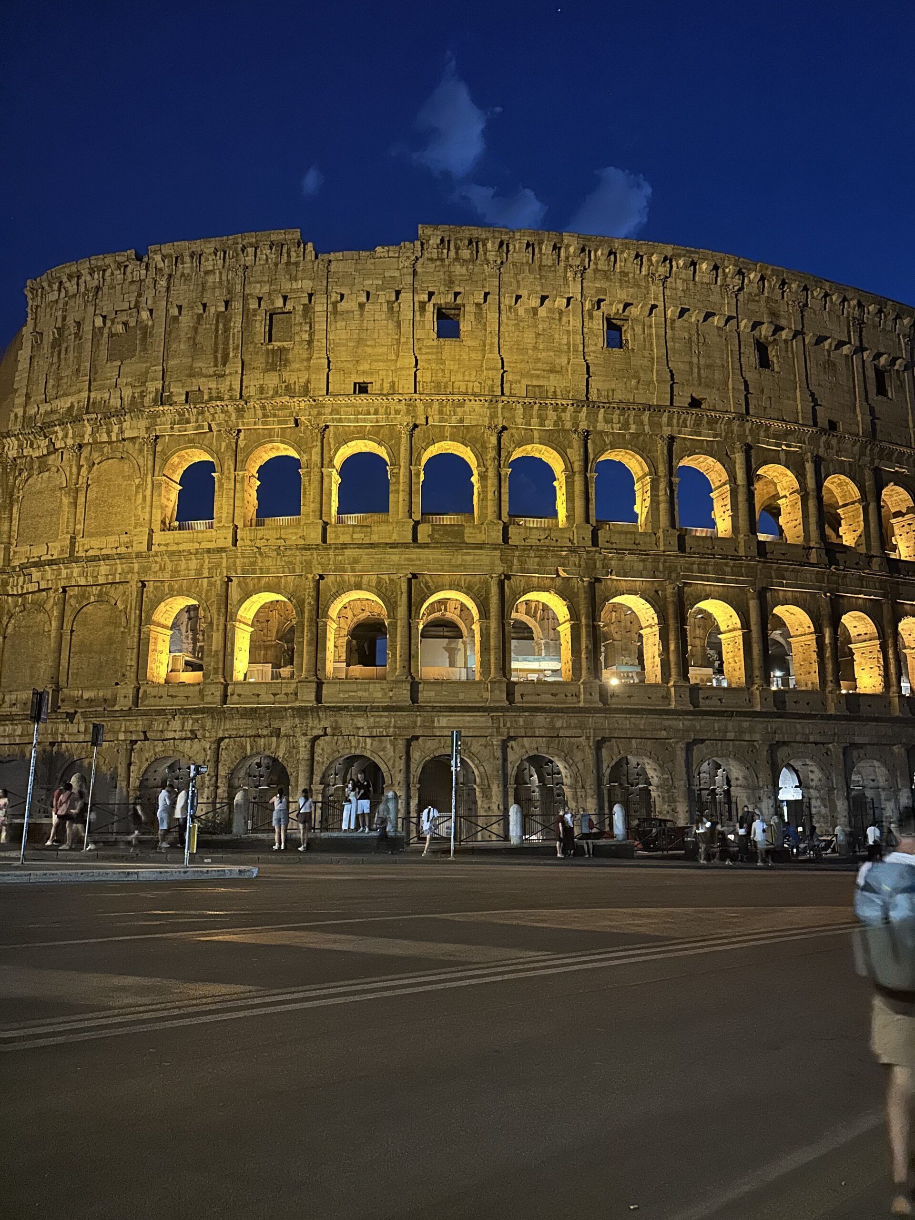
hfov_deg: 56.8
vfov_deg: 71.6
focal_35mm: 24
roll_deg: -0.8
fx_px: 846
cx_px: 458
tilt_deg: +12.3
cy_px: 610
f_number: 1.78
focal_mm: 6.86
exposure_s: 1/25
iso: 2000
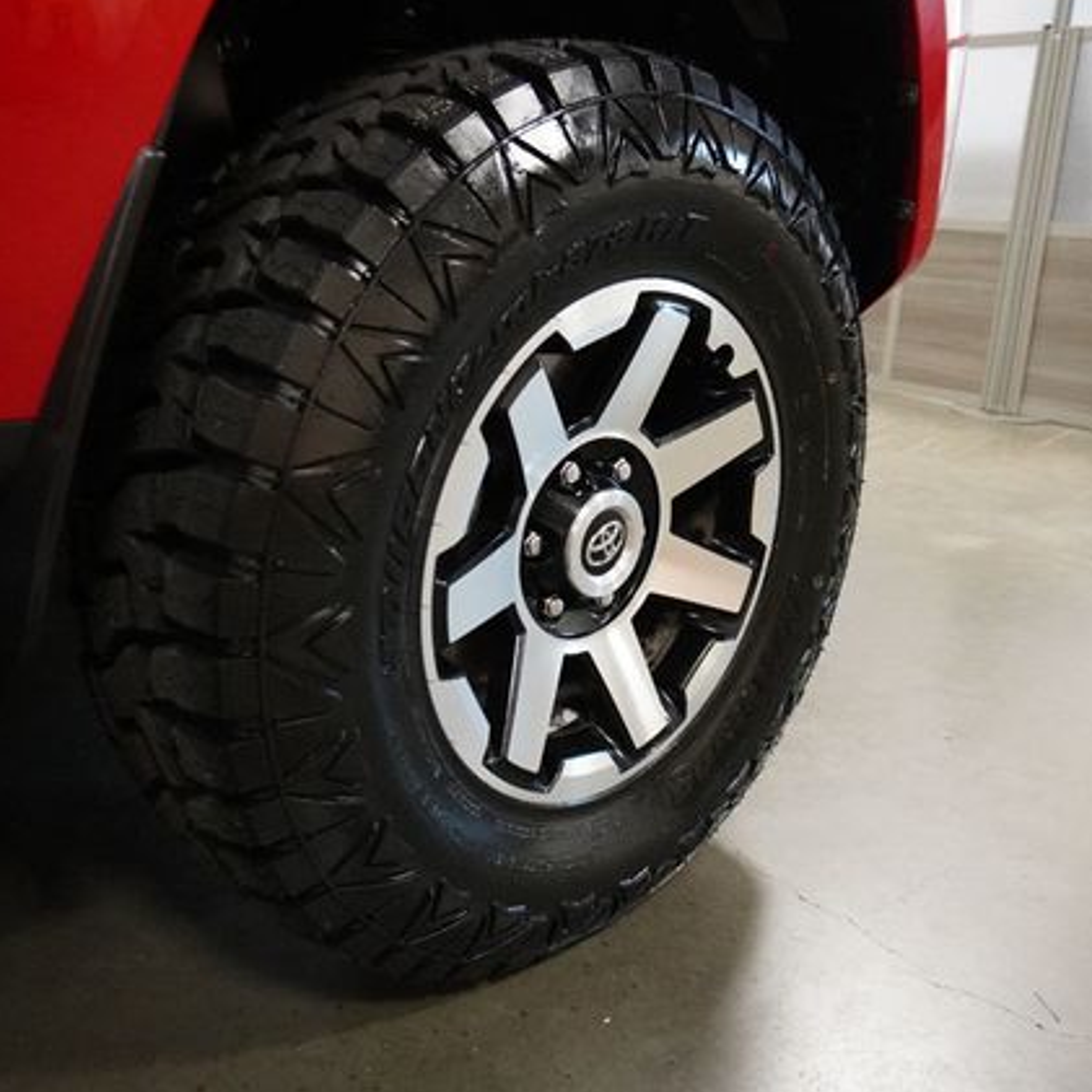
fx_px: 1106
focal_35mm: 31
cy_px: 545
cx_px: 571
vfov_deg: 52.5
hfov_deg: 52.5
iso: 6400
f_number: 3.5
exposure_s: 1/160
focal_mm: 16
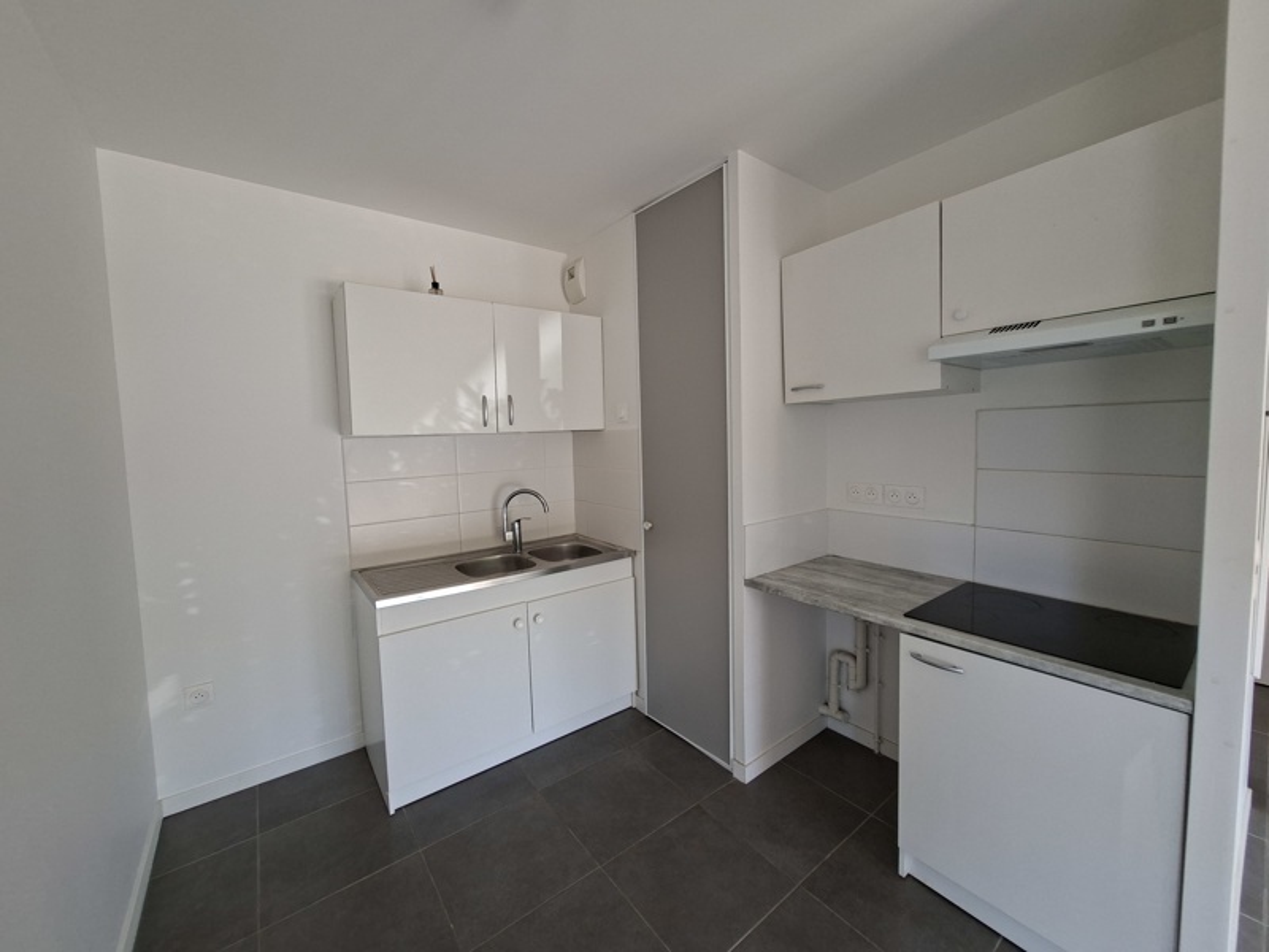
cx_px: 634
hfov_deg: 106.2
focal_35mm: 13
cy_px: 476
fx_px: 477
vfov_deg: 89.9
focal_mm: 1.74
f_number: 2.2
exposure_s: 1/40
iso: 50
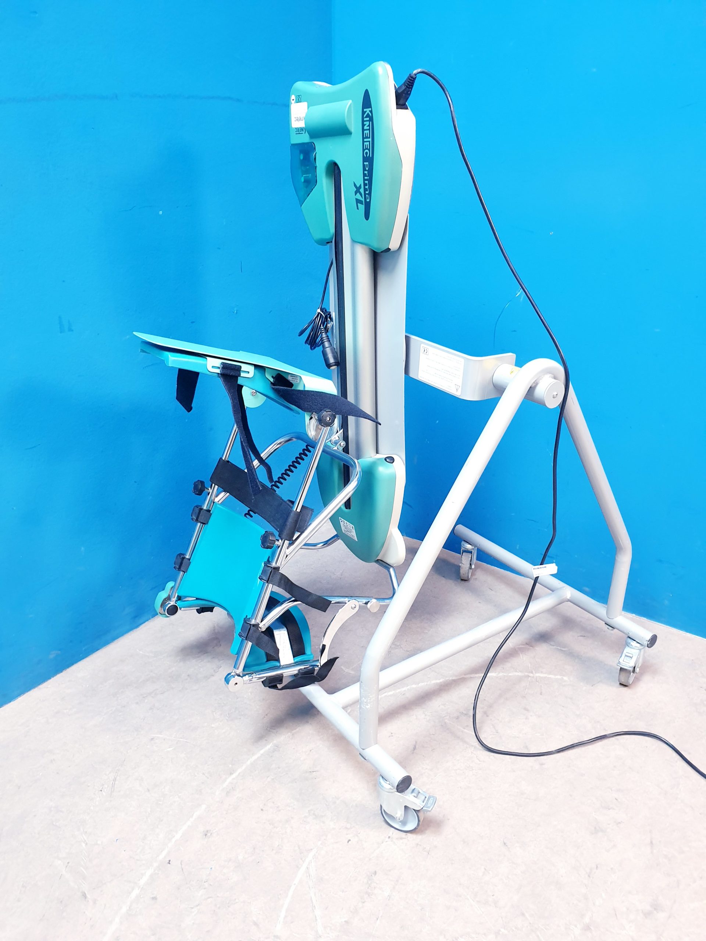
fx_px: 707
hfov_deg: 53.1
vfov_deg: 67.3
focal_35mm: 26
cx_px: 353
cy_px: 470
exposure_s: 1/20
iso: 250
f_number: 2.4
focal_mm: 4.3
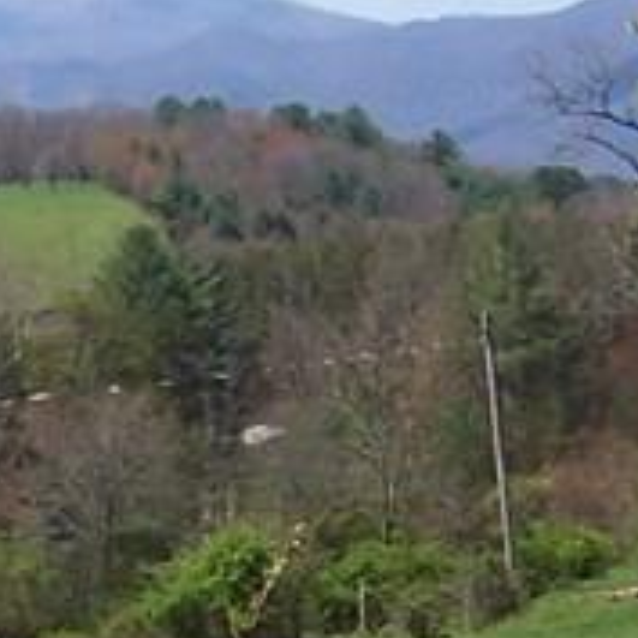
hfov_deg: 9.8
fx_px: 3628
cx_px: -252
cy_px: 570
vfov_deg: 10.0
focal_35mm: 174
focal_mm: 5.6
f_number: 5.6
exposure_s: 1/500
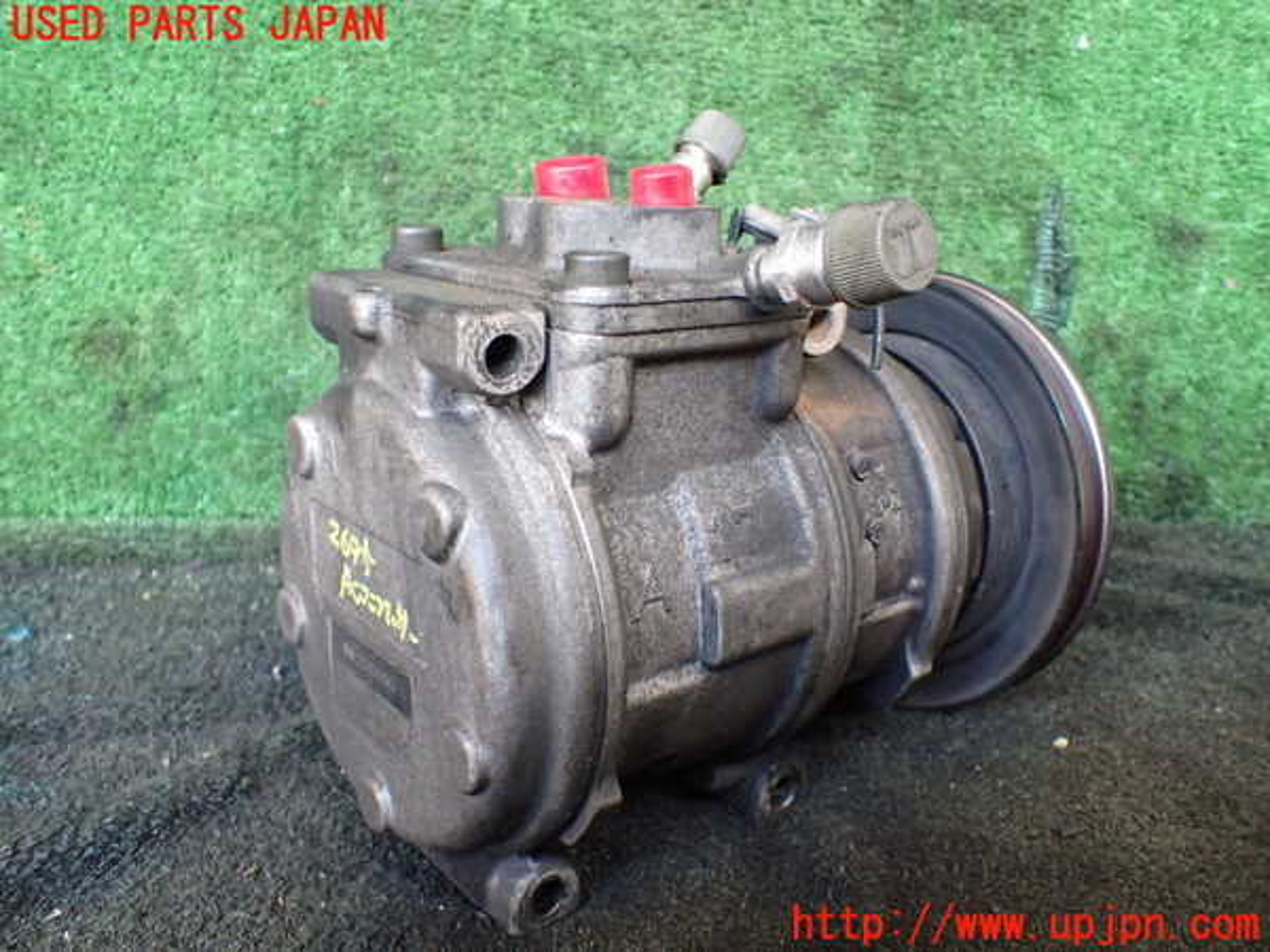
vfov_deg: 46.8
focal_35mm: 30
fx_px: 1101
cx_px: 635
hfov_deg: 60.0
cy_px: 476
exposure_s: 1/125
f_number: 2.3
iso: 500
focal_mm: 5.4
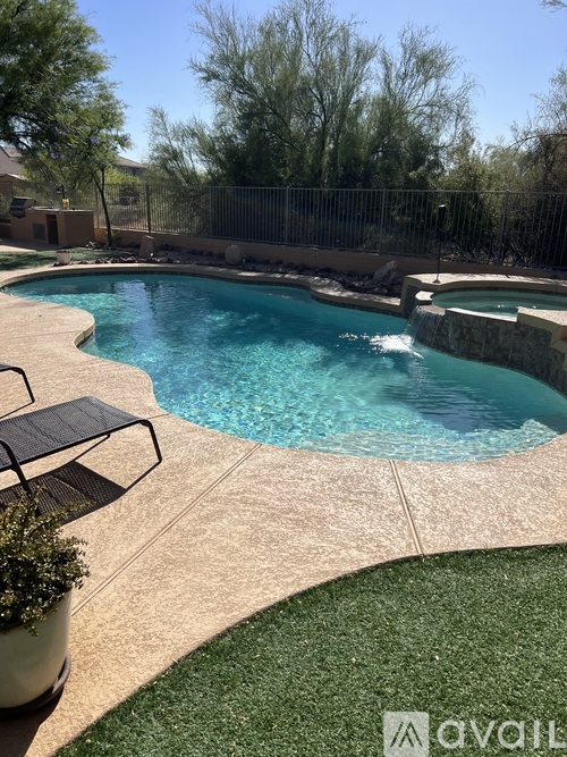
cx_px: 284
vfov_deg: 67.3
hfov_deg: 53.0
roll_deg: -0.8
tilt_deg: -16.4
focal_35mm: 26
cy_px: 378
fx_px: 568
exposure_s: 1/5319
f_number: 1.5
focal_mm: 5.7
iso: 50
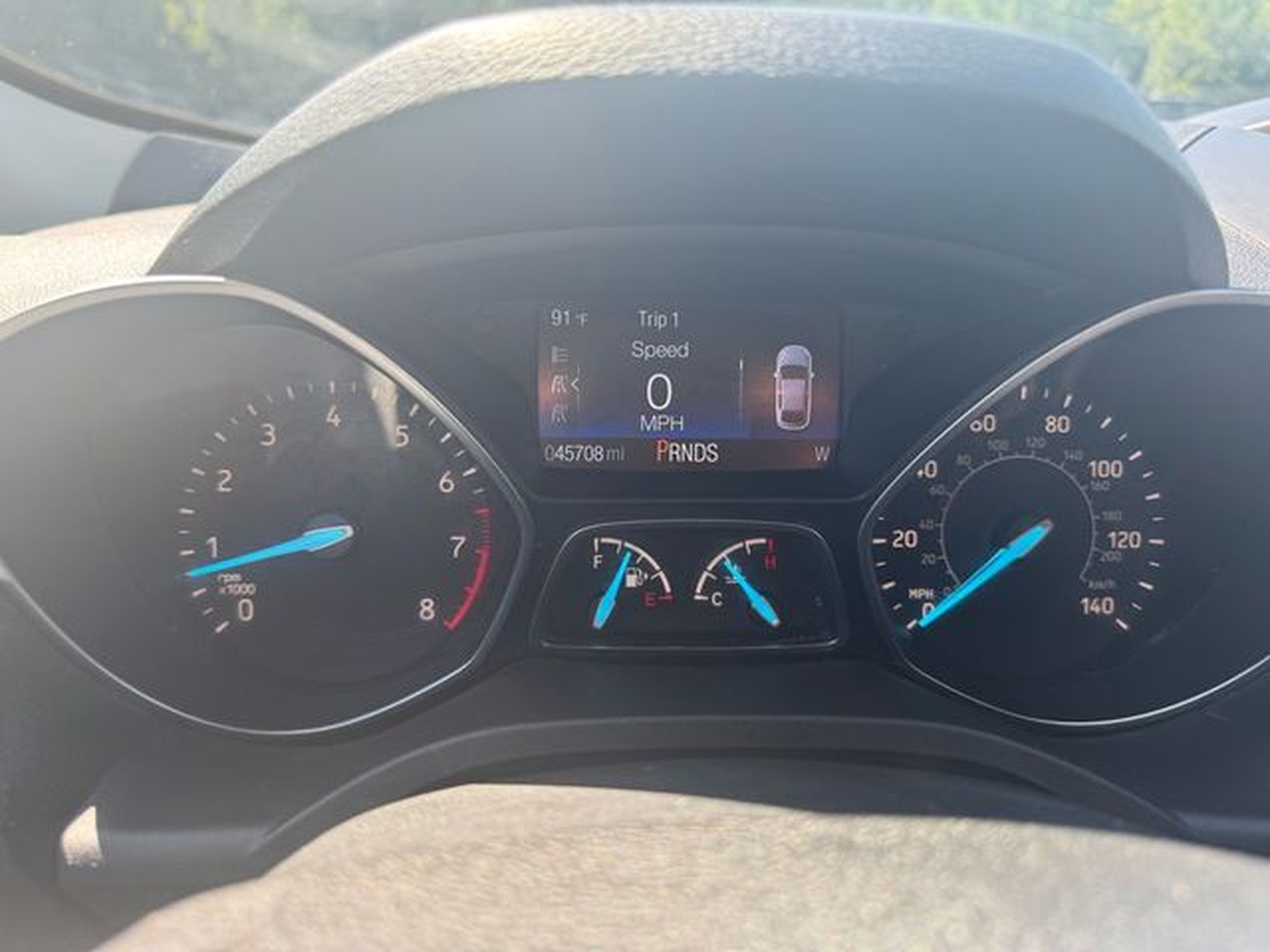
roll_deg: +0.9
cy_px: 476
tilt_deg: -22.0
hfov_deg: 71.6
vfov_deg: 56.8
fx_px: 881
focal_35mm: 24
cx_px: 635
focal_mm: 6.76
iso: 64
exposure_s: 1/185
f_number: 1.78
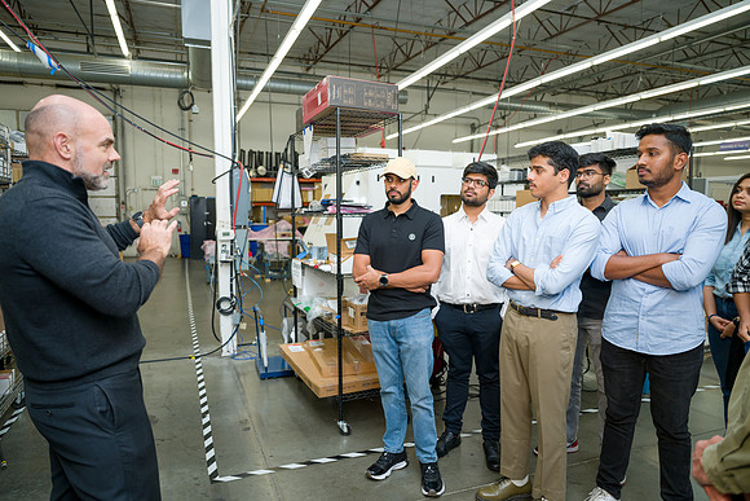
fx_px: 500
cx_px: 375
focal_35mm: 24
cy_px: 250
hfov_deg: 73.7
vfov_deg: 53.2
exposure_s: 1/160
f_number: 2.8
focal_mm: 24
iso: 400
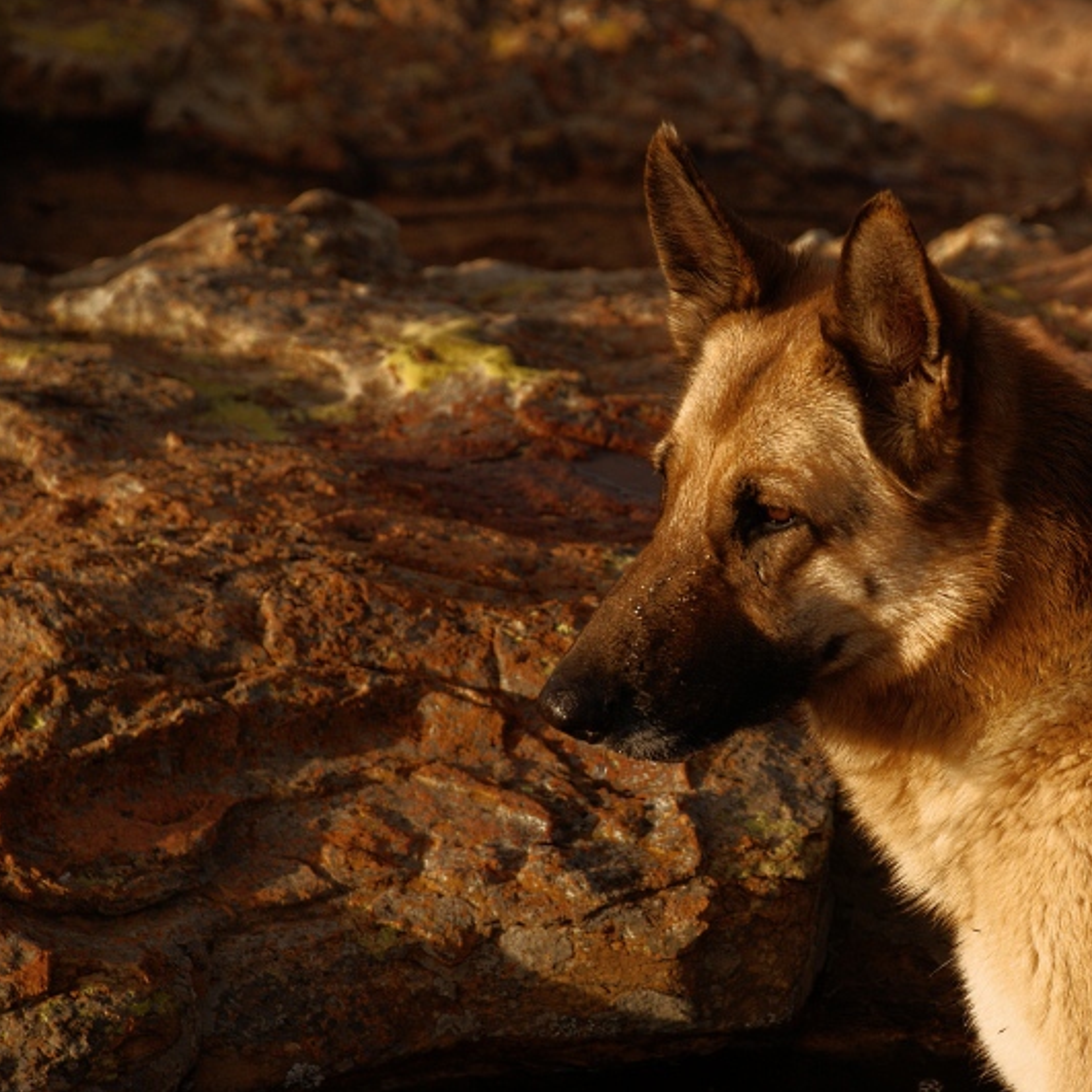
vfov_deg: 10.1
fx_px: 6174
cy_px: 543
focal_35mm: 173
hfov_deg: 10.1
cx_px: 796
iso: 100
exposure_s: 1/125
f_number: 5.6
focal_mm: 90
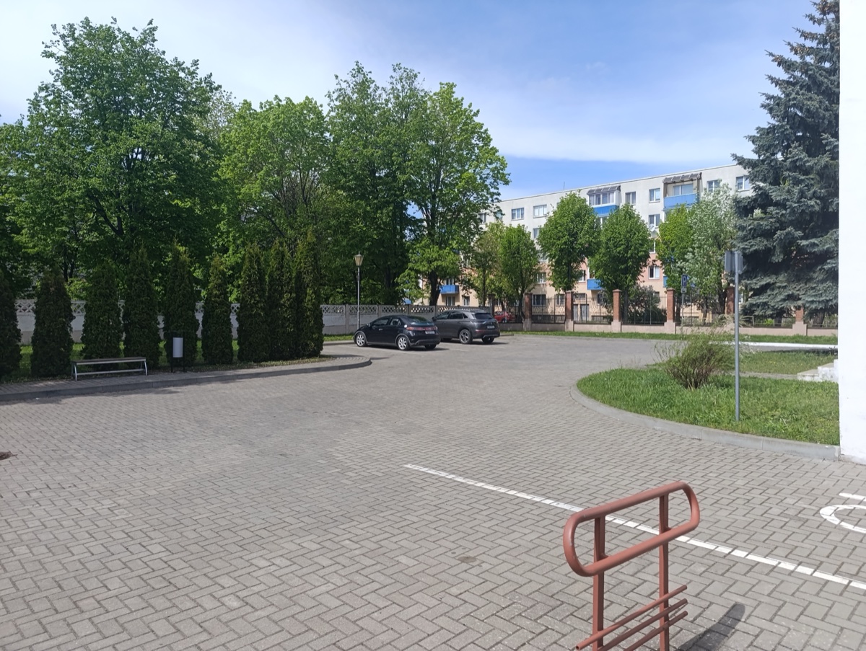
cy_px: 326
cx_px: 433
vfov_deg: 59.0
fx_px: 576
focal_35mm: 23
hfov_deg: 73.9
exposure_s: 1/552
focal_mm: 6.14
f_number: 1.65
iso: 50
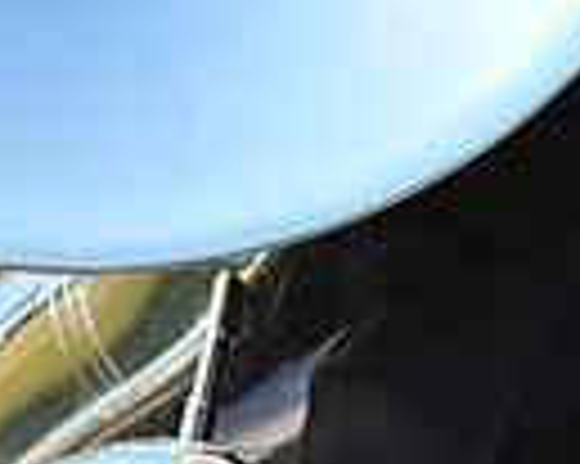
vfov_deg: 2.4
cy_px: -644
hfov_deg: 3.1
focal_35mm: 632
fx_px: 10841
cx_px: 679
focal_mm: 150
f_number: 5.6
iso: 4000
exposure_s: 1/125
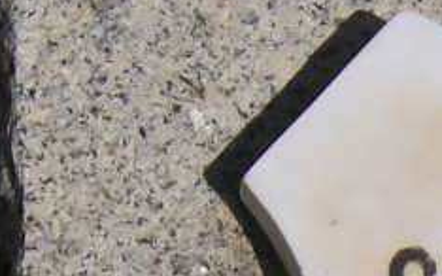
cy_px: 465
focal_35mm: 245
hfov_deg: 8.4
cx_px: 661
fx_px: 2950
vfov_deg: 5.3
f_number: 5.4
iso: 80
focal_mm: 7.6
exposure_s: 1/1401
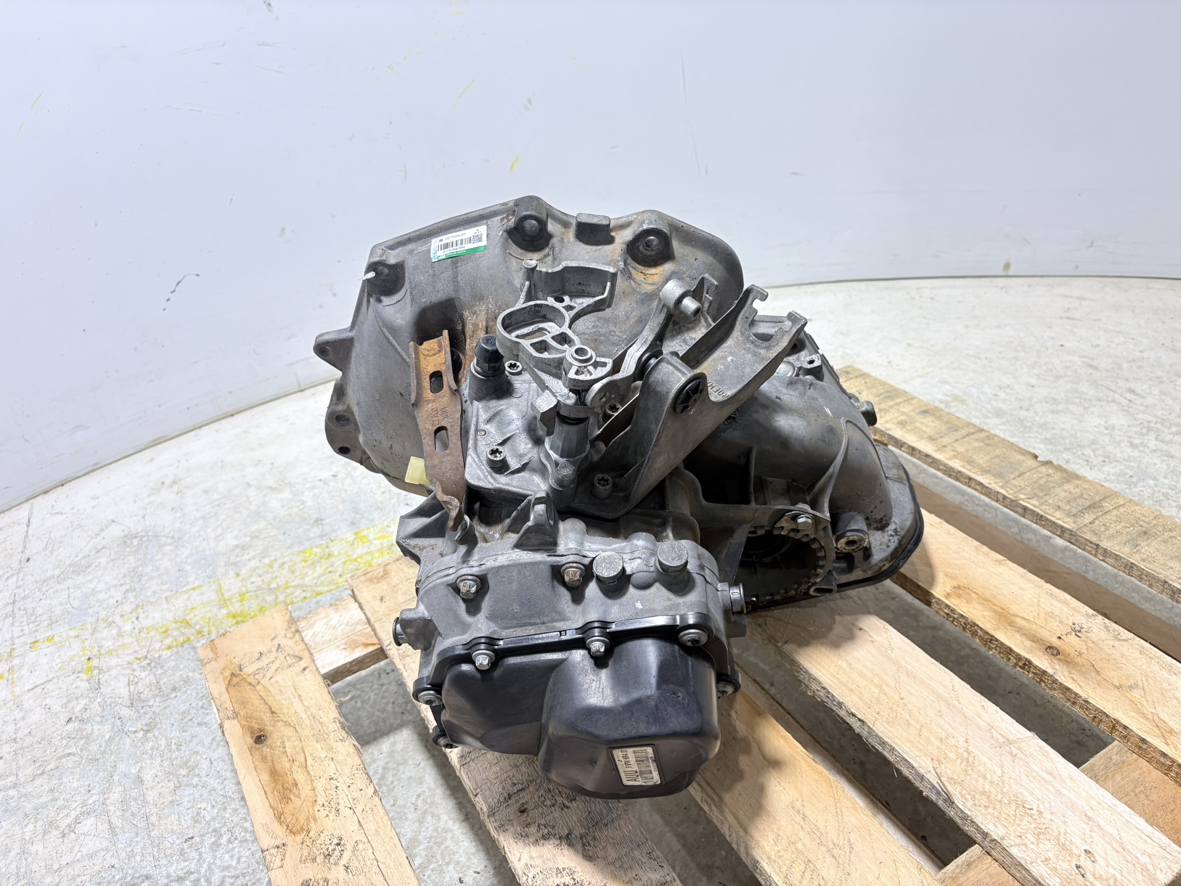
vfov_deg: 53.1
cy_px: 443
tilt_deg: -31.7
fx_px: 887
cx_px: 590
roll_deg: +8.2
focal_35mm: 26
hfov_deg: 67.3
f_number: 1.6
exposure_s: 1/120
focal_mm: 5.96
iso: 125
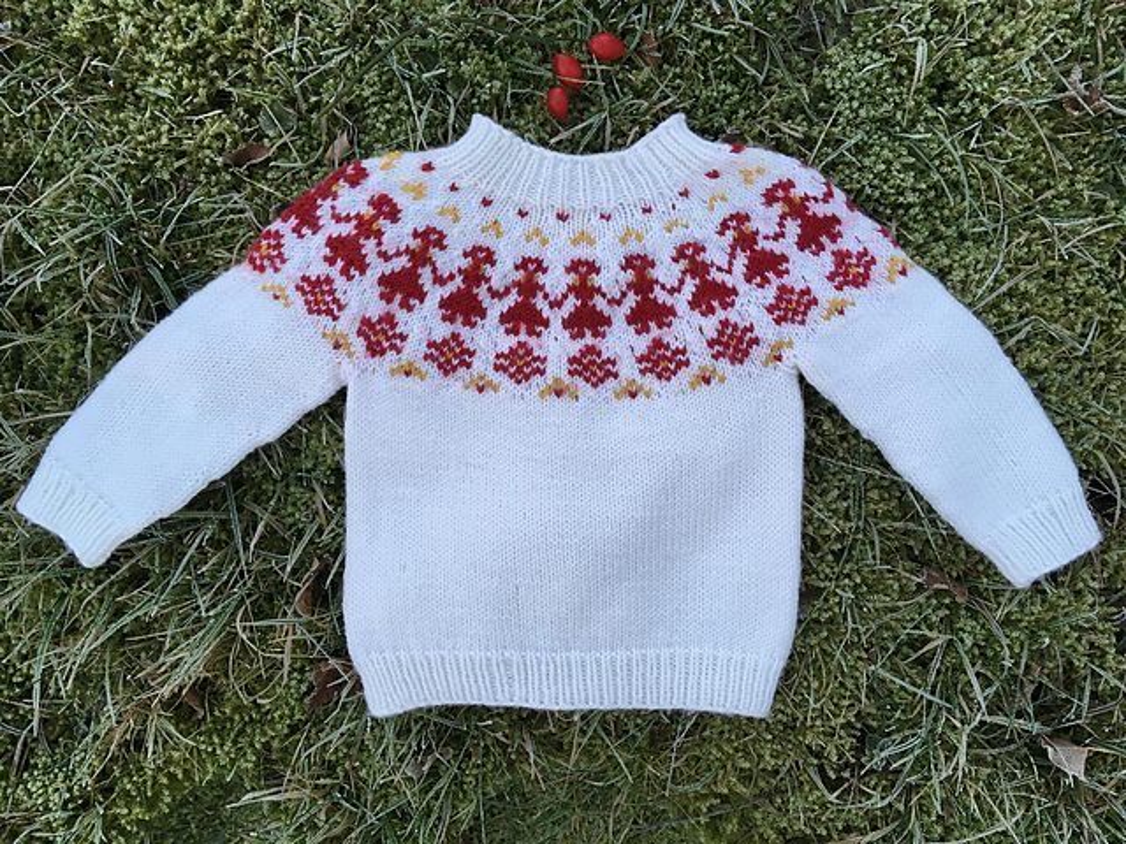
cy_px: 422
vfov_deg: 48.2
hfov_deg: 61.7
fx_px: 943
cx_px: 563
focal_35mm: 29
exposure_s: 1/33
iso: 40
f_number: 2.2
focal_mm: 4.15
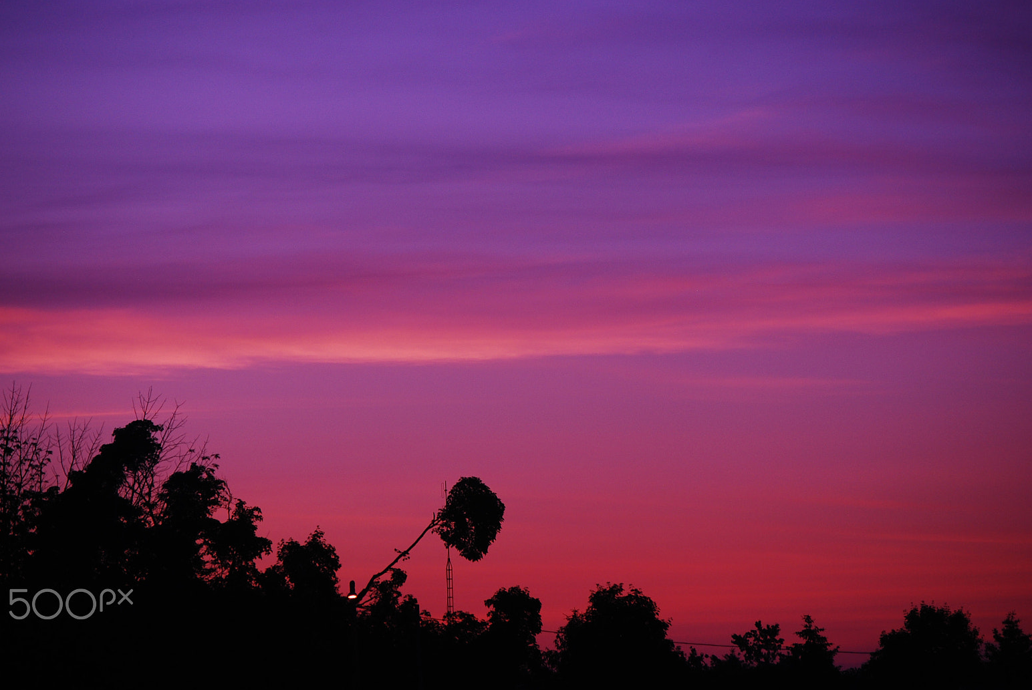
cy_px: 334
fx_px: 4907
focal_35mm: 171
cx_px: 502
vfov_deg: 8.0
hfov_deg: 12.0
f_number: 4.8
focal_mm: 110
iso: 200
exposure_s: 1/50
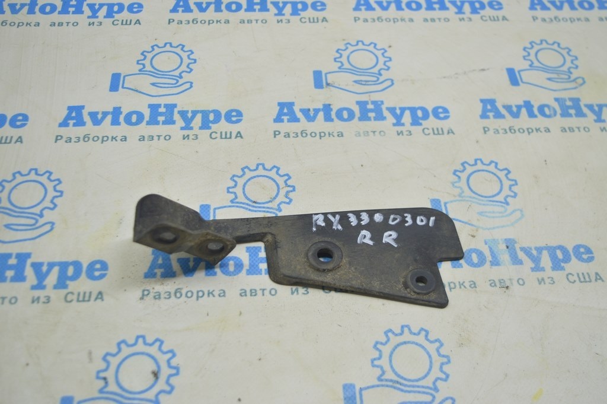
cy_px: 202
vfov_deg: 31.8
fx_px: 708
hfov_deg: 46.4
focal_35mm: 42
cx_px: 304
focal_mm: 28
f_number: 4.2
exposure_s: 1/50
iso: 400
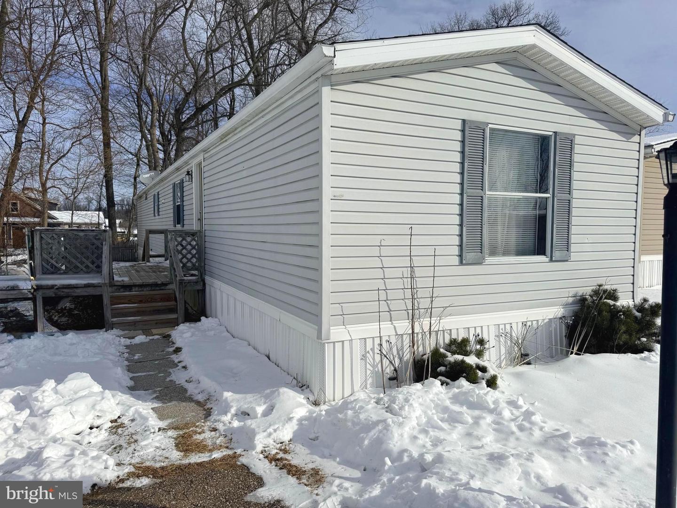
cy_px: 254
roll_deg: +0.0
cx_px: 338
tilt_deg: -3.7
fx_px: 469
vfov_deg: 56.8
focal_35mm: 24
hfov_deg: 71.6
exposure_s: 1/14286
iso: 64
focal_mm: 6.76
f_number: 1.78
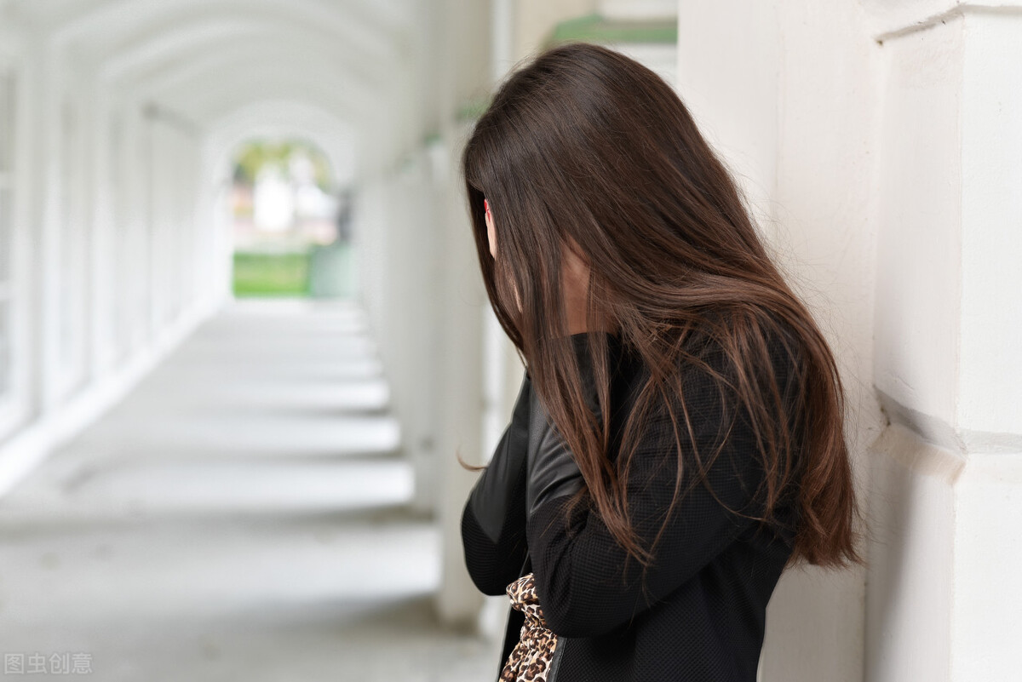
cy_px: 341
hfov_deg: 23.9
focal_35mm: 85
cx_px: 511
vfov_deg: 16.1
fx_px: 2414
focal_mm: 85
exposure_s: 1/10
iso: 100
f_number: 4
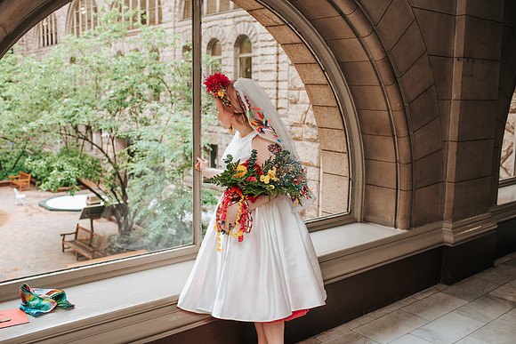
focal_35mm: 37
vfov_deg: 36.2
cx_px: 258
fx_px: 526
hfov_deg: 52.2
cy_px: 172
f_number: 4
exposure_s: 1/160
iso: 560
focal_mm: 35
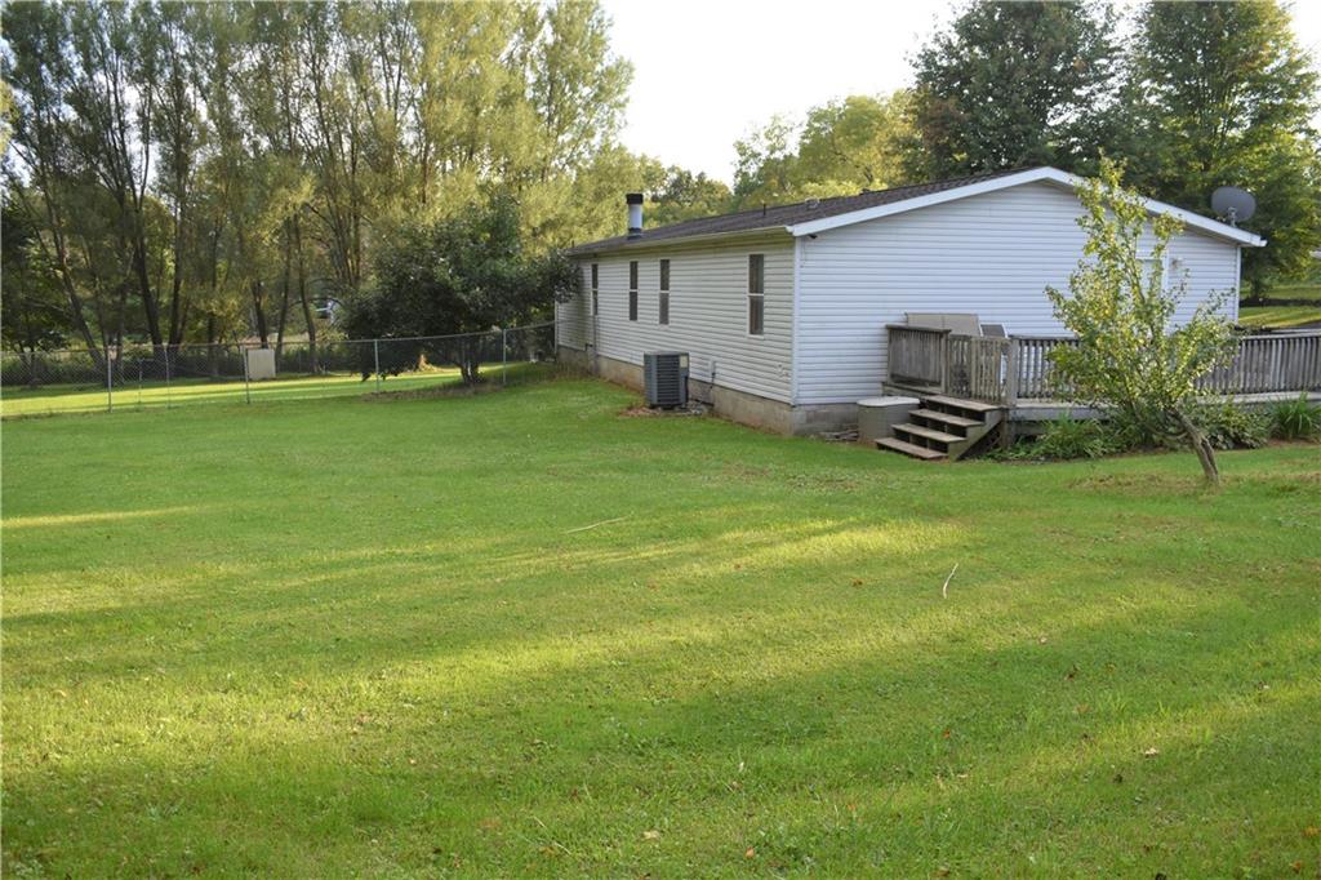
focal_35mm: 33
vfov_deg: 39.9
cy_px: 440
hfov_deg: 57.2
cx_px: 660
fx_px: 1210
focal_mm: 22
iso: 200
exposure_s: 1/250
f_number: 6.3
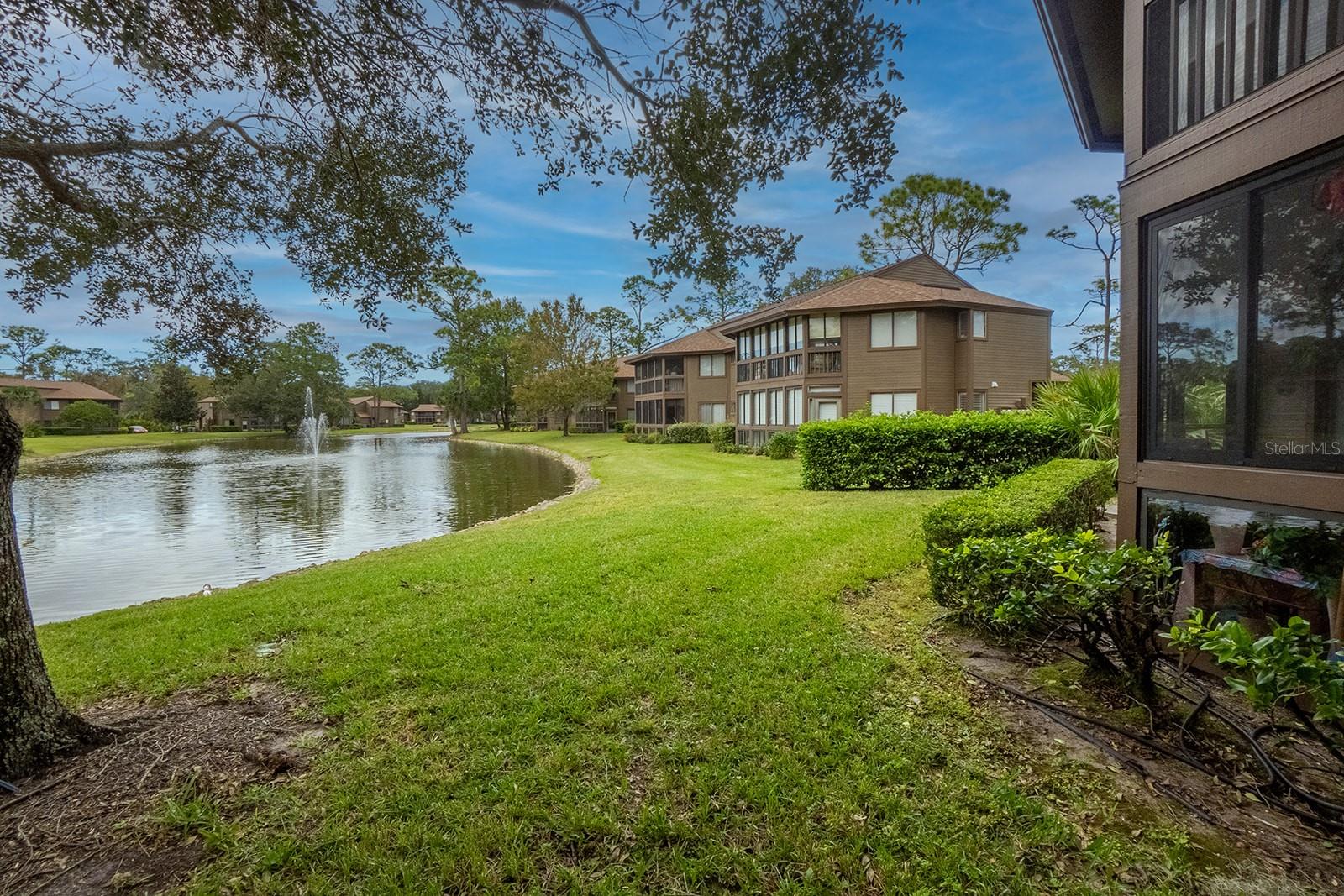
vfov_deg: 77.3
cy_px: 448
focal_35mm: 15
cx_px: 672
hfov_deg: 100.4
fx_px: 560
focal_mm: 10
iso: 1600
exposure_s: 1/3200
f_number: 14
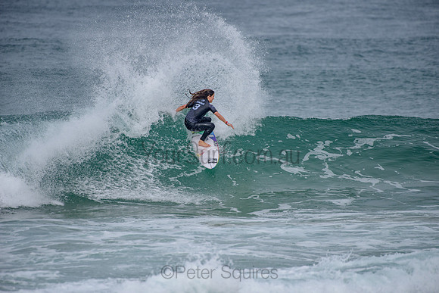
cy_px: 146
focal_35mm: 500
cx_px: 220
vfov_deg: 2.8
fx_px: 6098
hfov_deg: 4.1
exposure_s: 1/2000
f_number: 5.6
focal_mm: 500
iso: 220
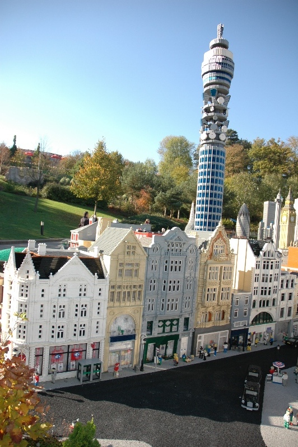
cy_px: 224
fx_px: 336
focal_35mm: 27
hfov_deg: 47.9
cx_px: 149
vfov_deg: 67.4
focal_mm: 18
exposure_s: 1/500
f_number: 3.5
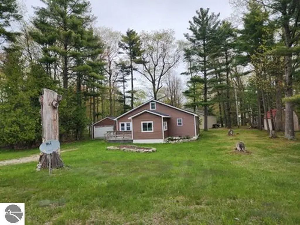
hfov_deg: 73.9
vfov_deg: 58.9
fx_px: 199
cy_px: 112
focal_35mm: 23
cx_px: 150
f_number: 1.8
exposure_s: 1/779
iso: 12
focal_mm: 6.4
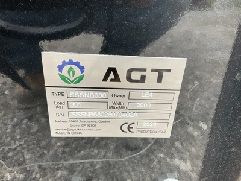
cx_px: 120
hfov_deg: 61.7
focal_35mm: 29
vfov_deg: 48.2
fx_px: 202
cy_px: 90
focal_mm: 3
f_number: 1.8
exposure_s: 1/122
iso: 40
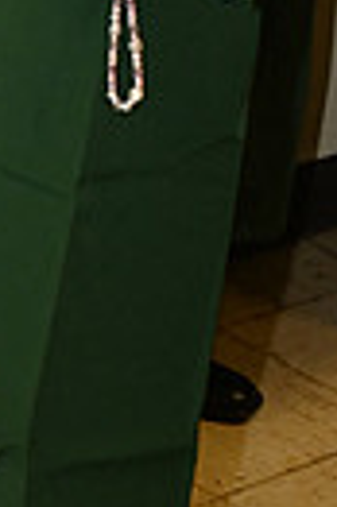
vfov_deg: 11.7
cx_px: -360
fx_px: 2309
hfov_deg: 7.9
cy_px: -379
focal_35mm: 164
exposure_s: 1/60
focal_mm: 37
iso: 1600
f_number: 5.6
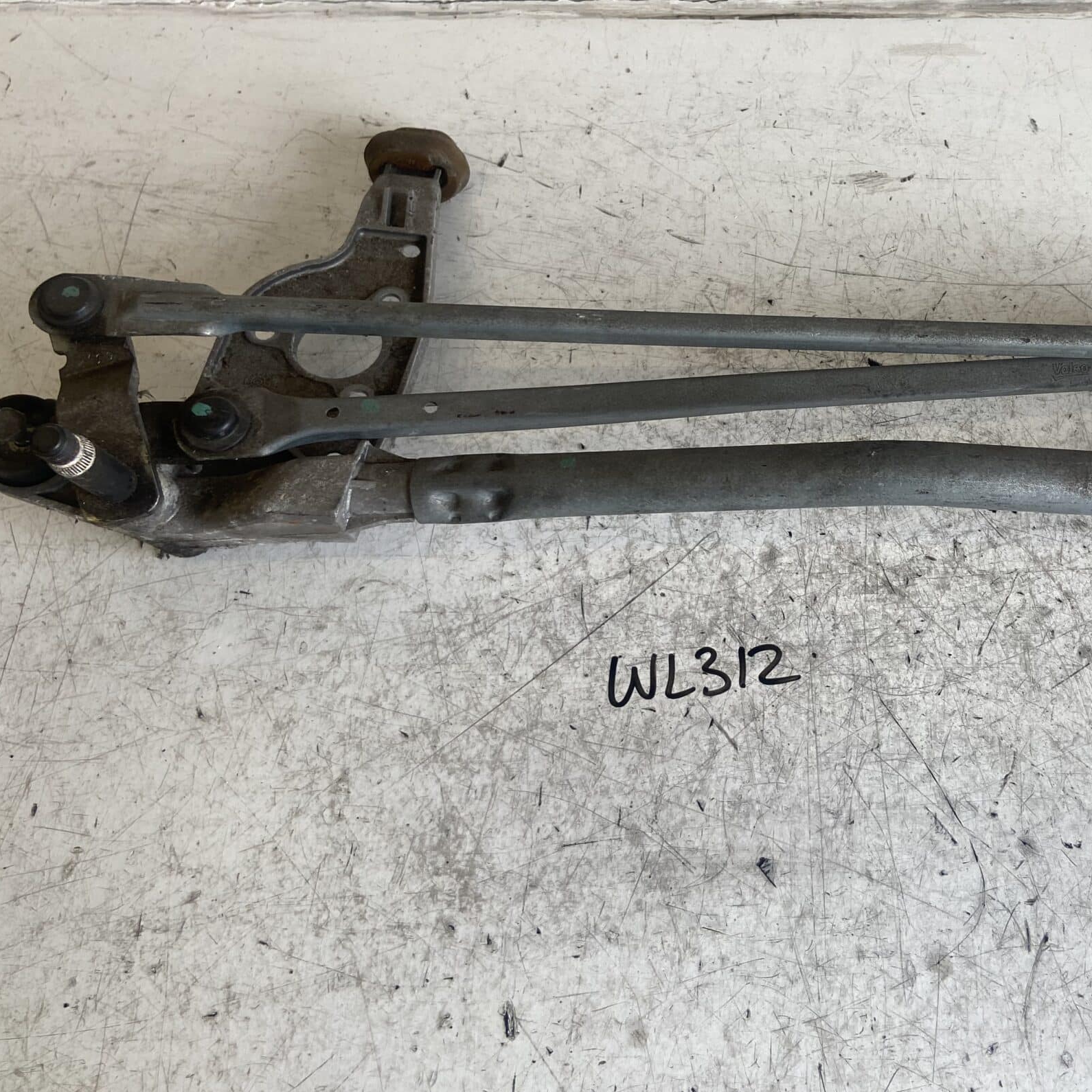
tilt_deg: -60.5
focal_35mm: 37
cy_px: 472
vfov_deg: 44.8
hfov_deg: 43.7
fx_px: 1321
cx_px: 799
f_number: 1.8
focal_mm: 4.25
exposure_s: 1/101
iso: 32
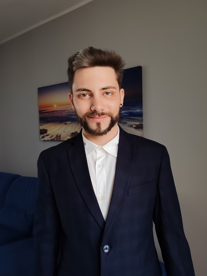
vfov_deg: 60.0
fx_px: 239
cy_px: 138
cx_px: 104
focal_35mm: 30
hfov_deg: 46.8
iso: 1250
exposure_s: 1/100
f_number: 1.9
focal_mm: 6.12
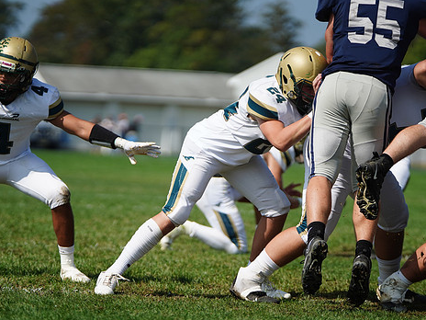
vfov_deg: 5.9
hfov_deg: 7.9
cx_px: 232
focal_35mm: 251
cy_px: 145
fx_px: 3089
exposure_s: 1/8000
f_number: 2.8
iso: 400
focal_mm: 209
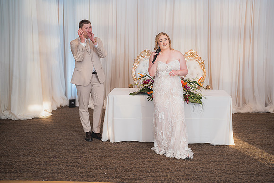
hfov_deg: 39.6
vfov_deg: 27.0
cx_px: 137
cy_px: 92
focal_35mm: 50
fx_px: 381
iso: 125
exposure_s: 1/250
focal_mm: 50
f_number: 1.8
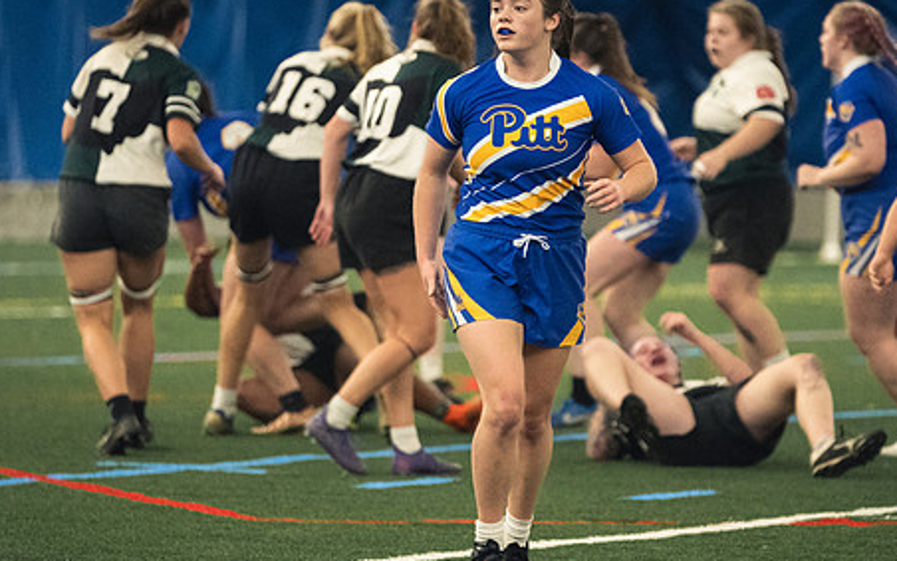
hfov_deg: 5.4
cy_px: 291
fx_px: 9588
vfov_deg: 3.4
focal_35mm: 392
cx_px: 468
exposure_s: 1/500
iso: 7200
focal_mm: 200
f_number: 2.8
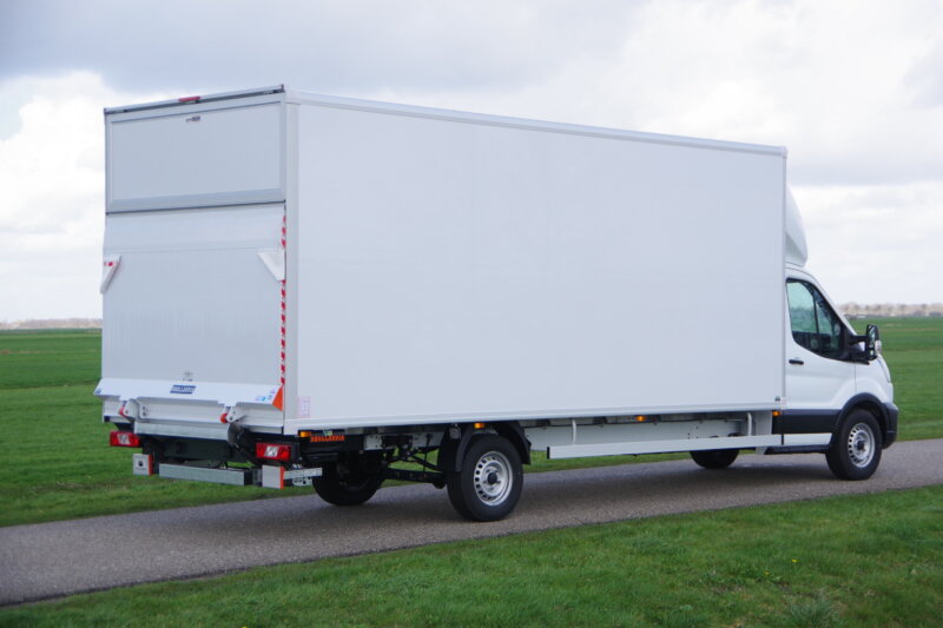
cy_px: 314
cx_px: 472
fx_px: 1885
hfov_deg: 28.1
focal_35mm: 72
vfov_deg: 18.9
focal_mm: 48
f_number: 4.5
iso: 200
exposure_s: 1/400
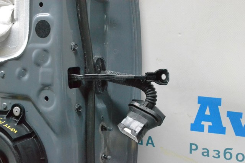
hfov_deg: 46.4
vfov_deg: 31.9
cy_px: 82
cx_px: 122
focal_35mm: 42
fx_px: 286
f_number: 13
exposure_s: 1/50
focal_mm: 28
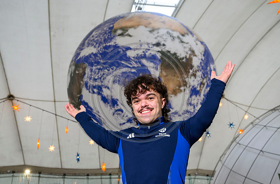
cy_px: 89
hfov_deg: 55.2
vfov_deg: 37.9
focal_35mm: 35
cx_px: 134
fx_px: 267
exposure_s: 1/125
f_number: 5
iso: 1000
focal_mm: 29.5
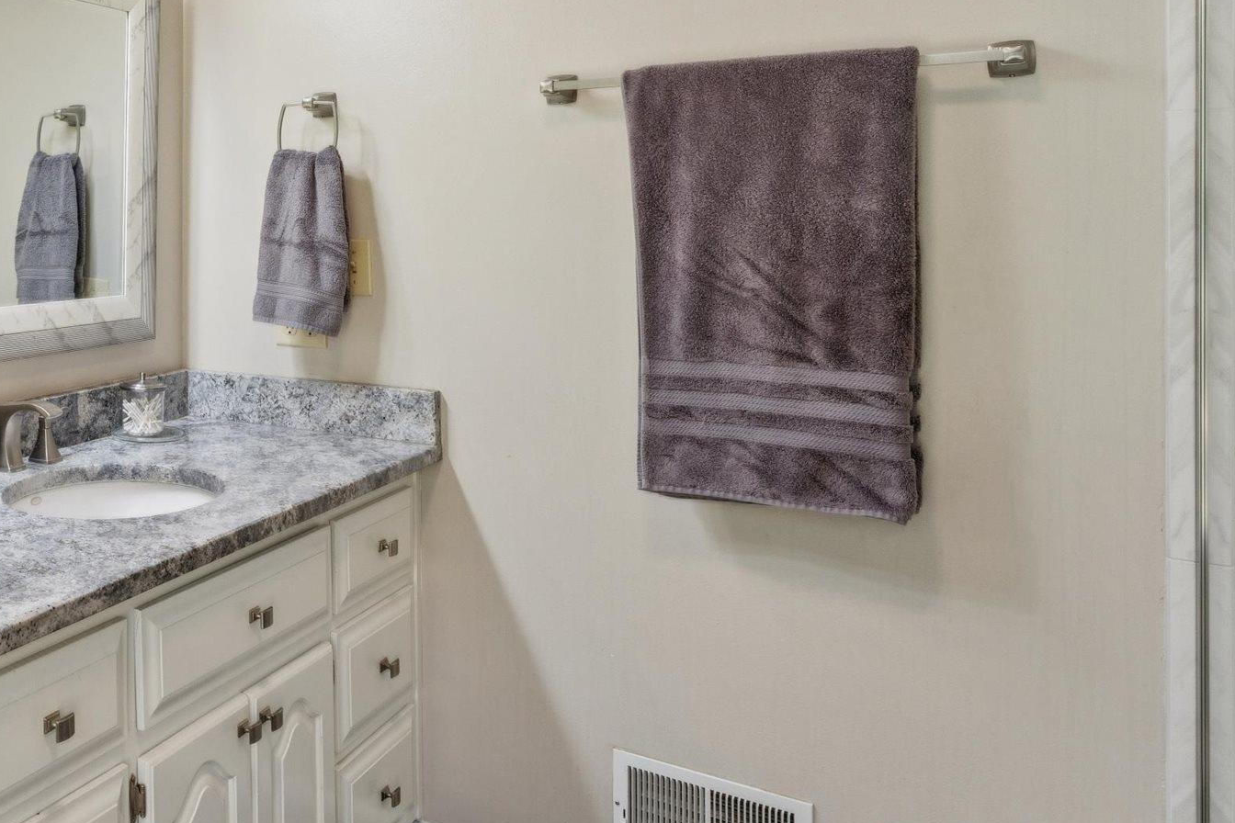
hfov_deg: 48.0
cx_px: -13
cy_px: 210
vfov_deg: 40.0
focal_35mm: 32
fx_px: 1098
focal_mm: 14
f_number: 13
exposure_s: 1/10
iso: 400
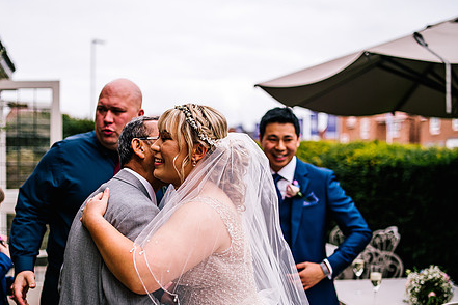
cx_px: 198
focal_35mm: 46
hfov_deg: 42.7
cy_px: 190
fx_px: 585
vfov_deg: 29.1
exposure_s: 1/5000
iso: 100
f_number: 1.6
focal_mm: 35
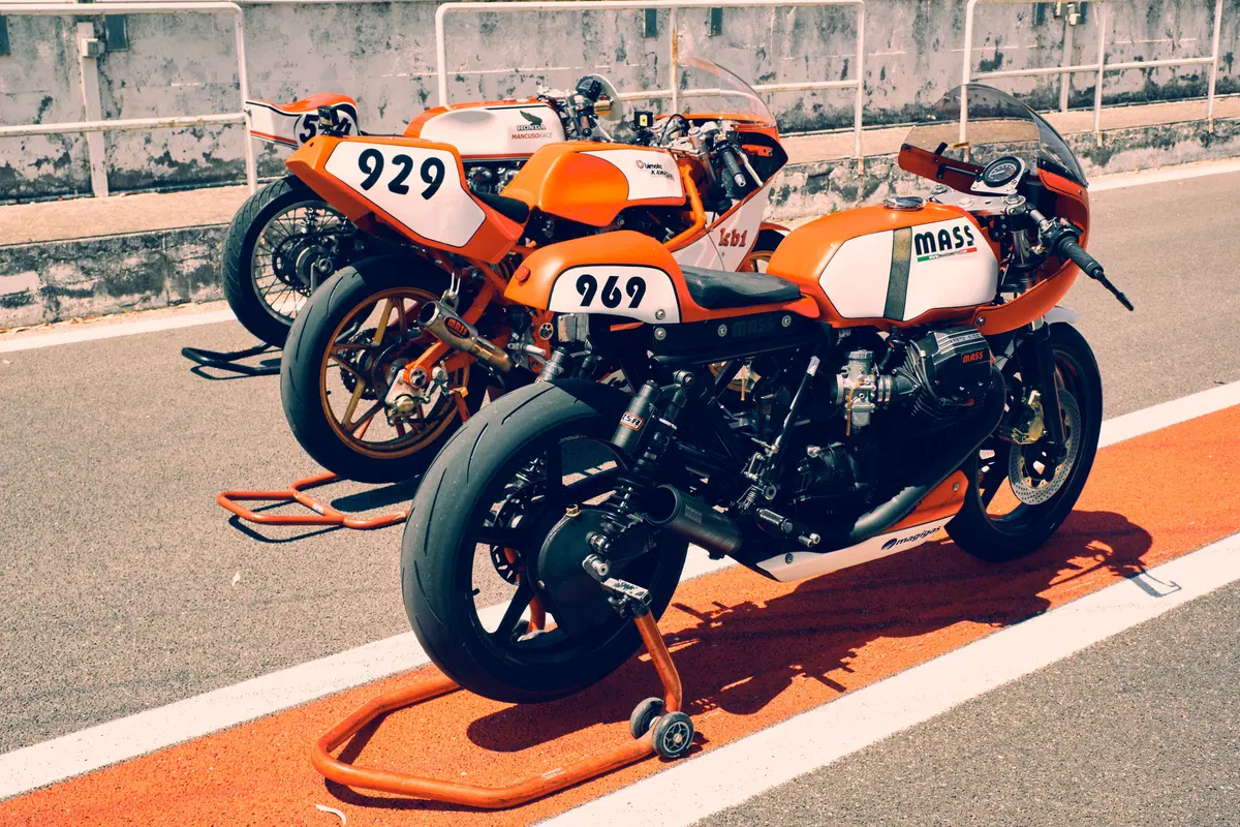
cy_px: 414
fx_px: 1412
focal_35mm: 41
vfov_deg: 32.6
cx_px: 620
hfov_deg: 47.4
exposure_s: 1/320
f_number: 8
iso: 200
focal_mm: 27.4
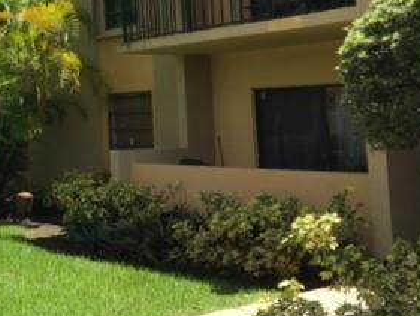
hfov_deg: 28.4
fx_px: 801
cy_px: 46
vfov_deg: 21.9
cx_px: 57
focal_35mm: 66
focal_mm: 4.15
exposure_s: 1/574
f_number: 2.2
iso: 25
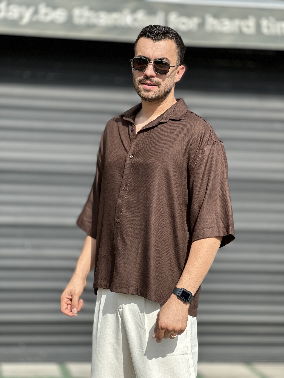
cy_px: 189
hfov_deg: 19.1
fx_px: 842
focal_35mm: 77
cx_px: 142
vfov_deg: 25.3
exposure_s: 1/392
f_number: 2.8
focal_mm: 9
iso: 32
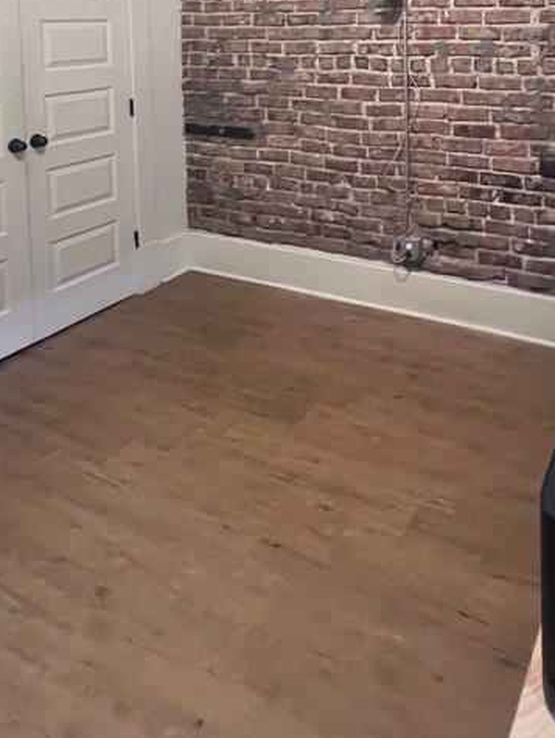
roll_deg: +0.5
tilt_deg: -1.0
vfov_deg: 53.9
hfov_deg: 48.5
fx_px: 598
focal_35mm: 28
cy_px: 51
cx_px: 393
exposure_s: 1/60
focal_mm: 1.57
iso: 800
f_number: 1.8
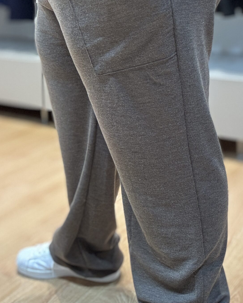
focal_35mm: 55
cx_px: 143
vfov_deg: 33.6
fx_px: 495
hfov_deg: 27.6
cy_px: 86
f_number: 1.9
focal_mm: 2.69
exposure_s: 1/50
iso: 125
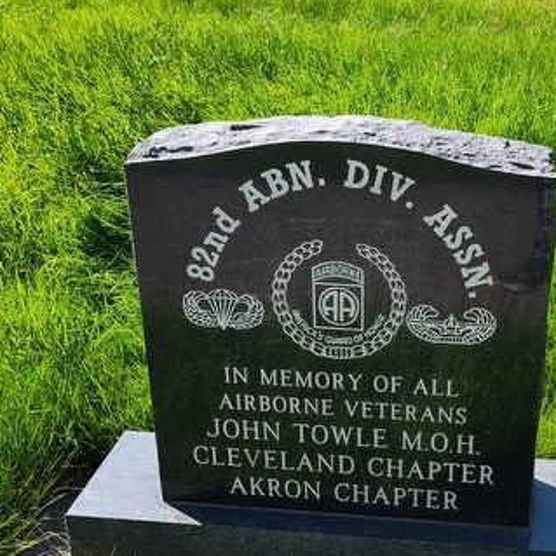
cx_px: 392
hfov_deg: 33.0
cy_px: 321
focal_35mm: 51
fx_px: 927
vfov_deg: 33.3
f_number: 1.8
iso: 100
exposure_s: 1/505
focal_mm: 5.56
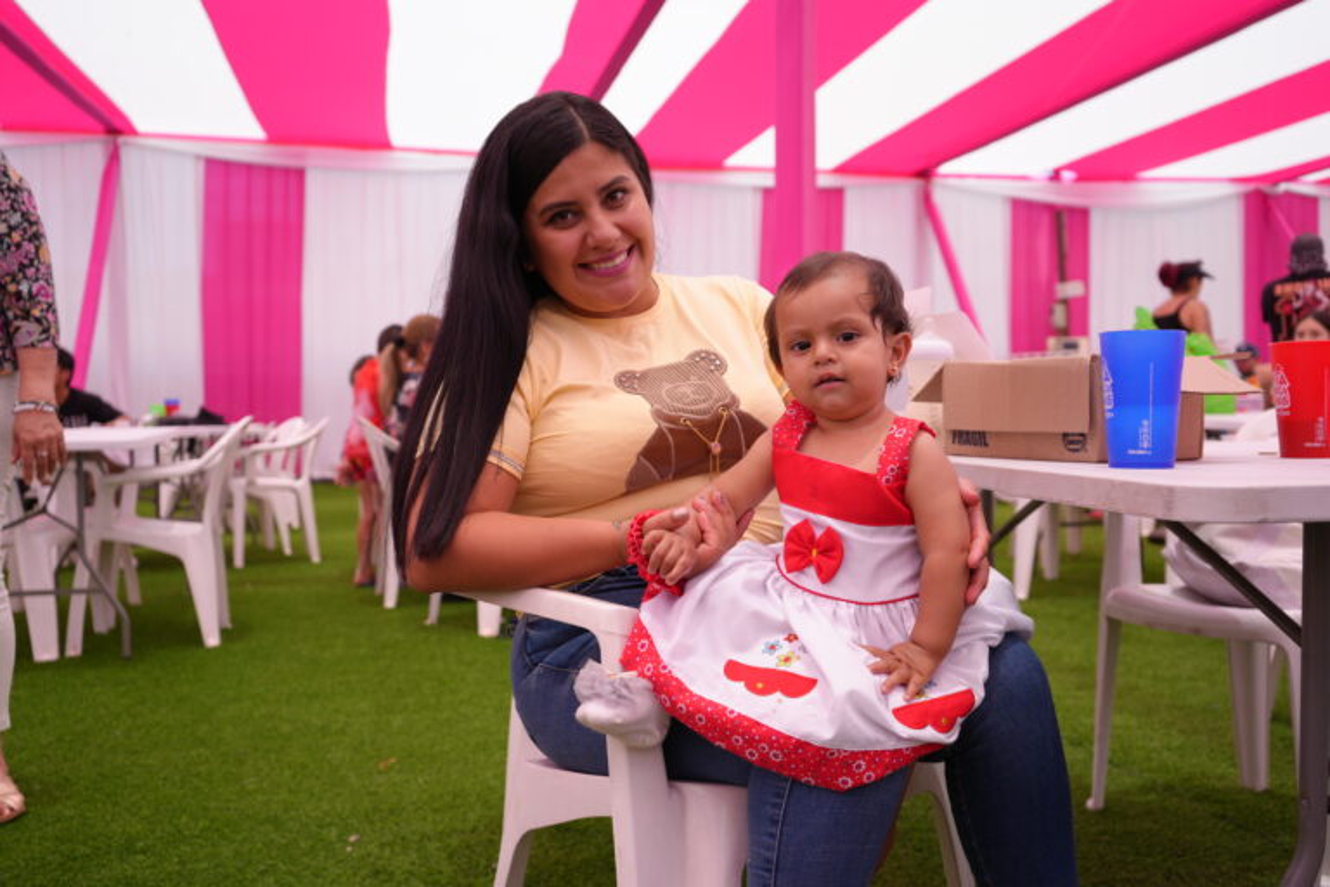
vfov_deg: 38.9
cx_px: 665
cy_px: 444
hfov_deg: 55.8
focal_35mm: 34
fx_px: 1256
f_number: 4.5
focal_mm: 34
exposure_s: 1/400
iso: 100
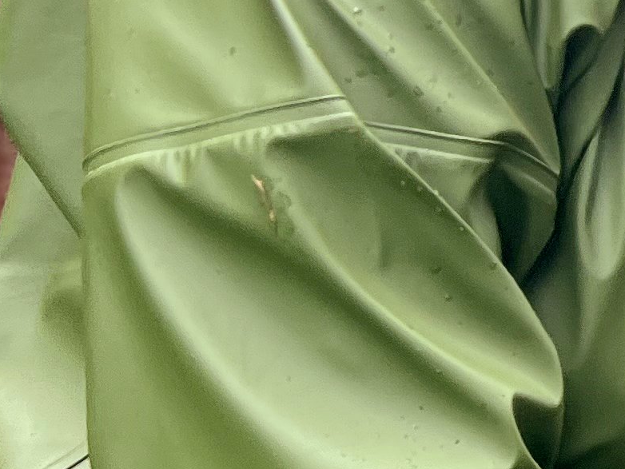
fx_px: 2420
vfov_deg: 11.1
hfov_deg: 11.8
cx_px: 1531
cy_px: 286
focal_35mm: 134
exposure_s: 1/176
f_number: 1.5
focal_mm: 5.7
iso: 40
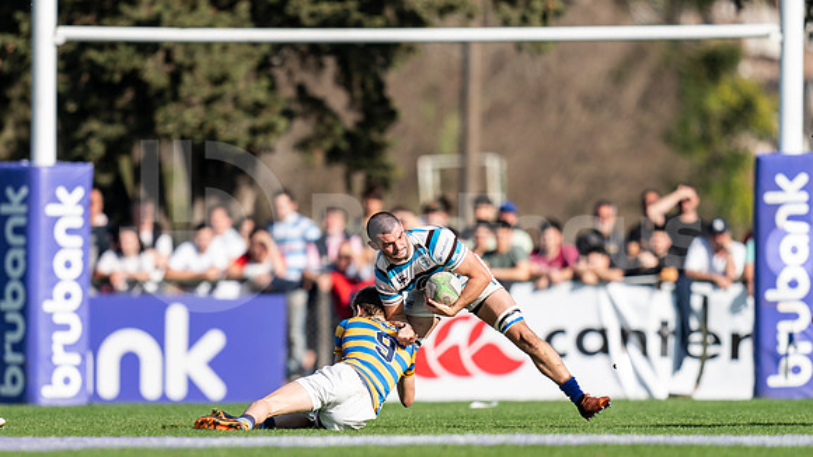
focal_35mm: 671
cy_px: 280
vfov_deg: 1.8
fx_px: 14456
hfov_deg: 3.2
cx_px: 231
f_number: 2.8
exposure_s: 1/1250
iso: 100
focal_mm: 400
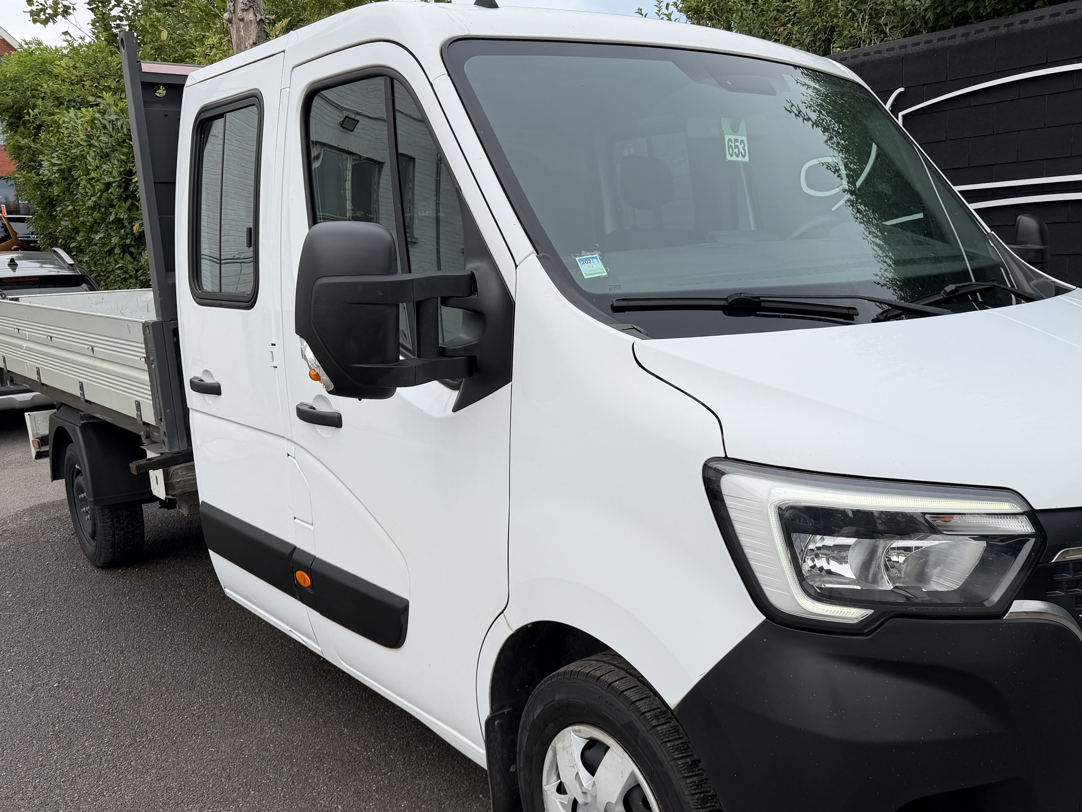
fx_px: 1000
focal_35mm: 32
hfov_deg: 56.5
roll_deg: +2.5
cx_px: 634
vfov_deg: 44.0
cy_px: 475
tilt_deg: -12.2
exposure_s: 1/3584
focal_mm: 6.76
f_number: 1.78
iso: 80
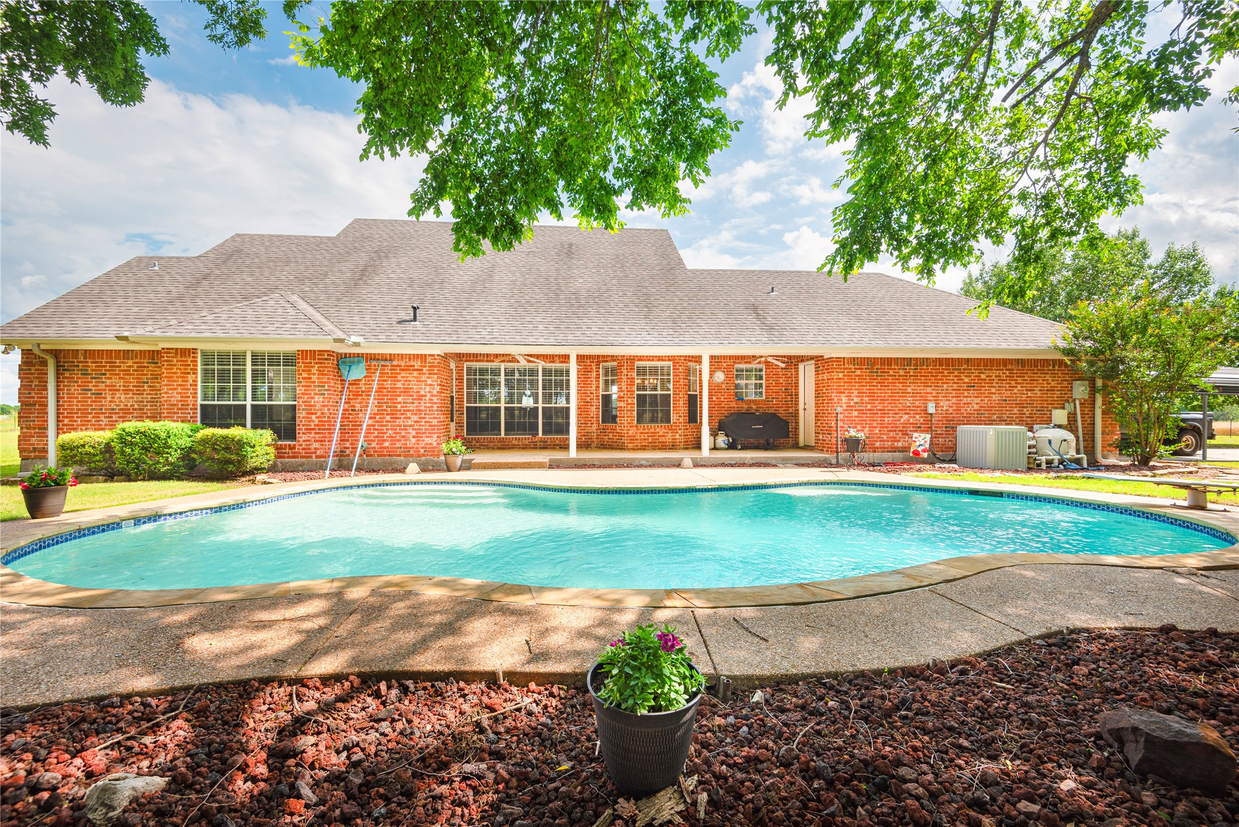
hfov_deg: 96.7
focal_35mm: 16
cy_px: 414
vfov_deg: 73.8
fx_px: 551
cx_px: 620
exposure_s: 1/200
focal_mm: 16
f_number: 7.1
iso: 100
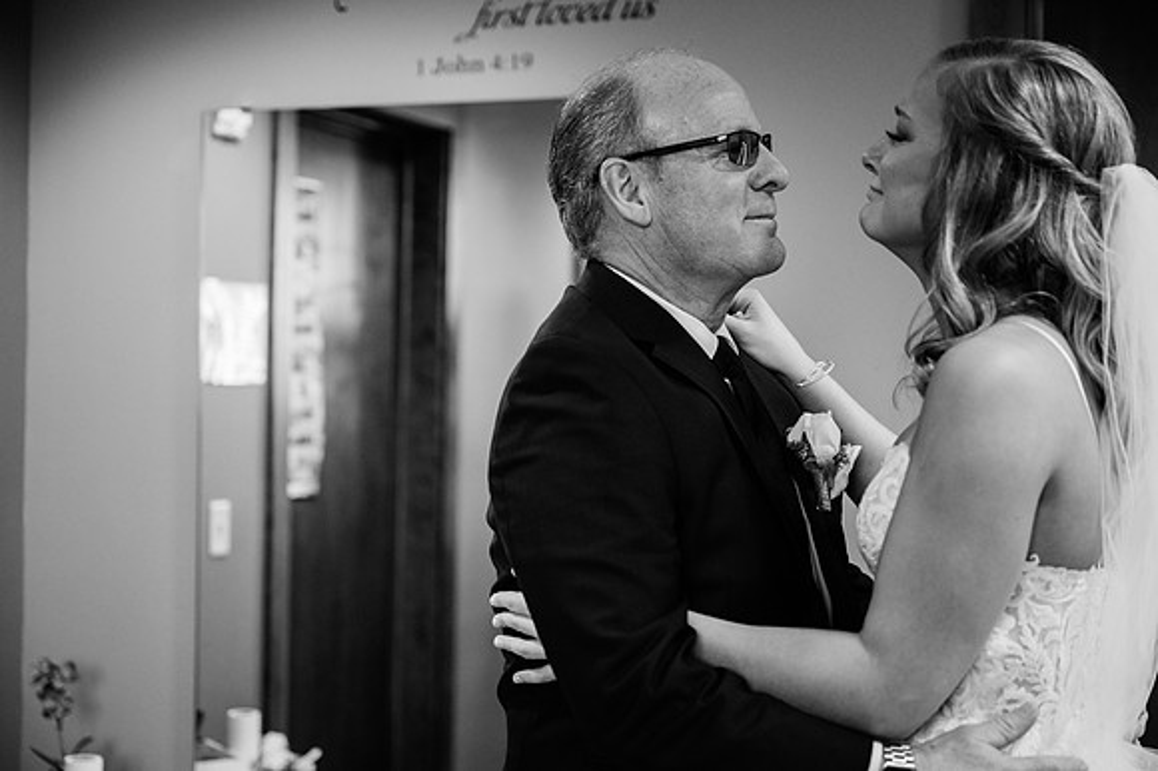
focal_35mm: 61
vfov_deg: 22.2
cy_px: 386
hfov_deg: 32.9
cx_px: 579
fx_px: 1963
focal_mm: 60
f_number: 2.8
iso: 1000
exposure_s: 1/200
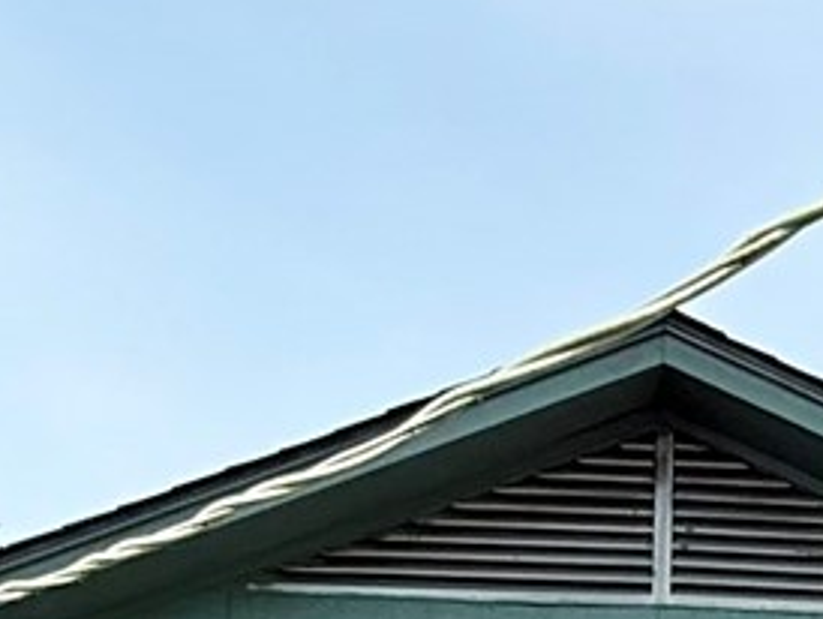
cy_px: 1190
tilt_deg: +5.0
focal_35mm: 98
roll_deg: -1.3
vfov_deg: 13.3
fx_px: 2332
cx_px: 763
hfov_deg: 19.6
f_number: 2.2
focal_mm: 2.22
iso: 64
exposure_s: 1/1050
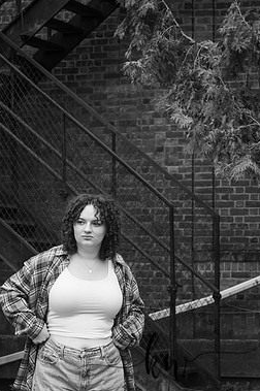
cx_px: 107
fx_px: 1574
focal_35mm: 145
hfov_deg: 9.4
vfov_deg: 14.2
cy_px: 192
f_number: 11
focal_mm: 122
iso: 320
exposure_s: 1/200
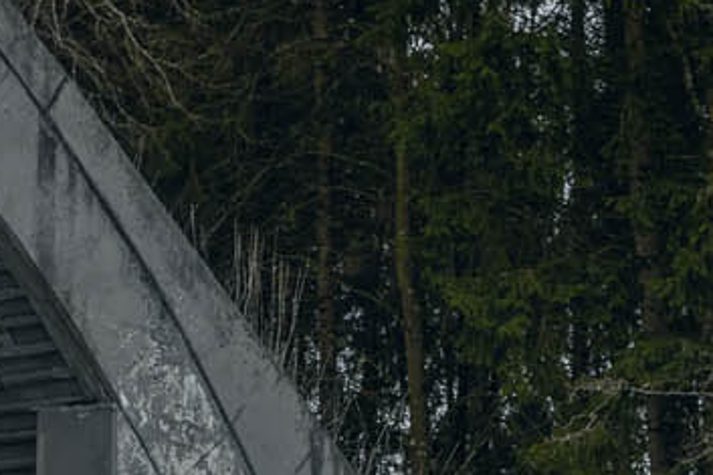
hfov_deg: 11.6
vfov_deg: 7.7
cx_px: 780
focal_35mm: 175
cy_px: 671
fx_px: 3466
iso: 50
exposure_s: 1/200
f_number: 5
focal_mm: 32.2
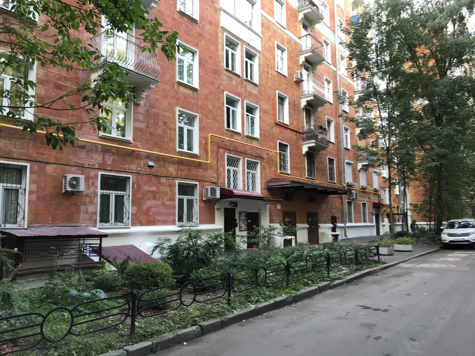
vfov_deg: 49.7
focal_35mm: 28
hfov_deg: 63.4
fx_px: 384
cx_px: 238
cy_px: 178
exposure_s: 1/100
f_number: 1.8
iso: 32
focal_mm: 3.99
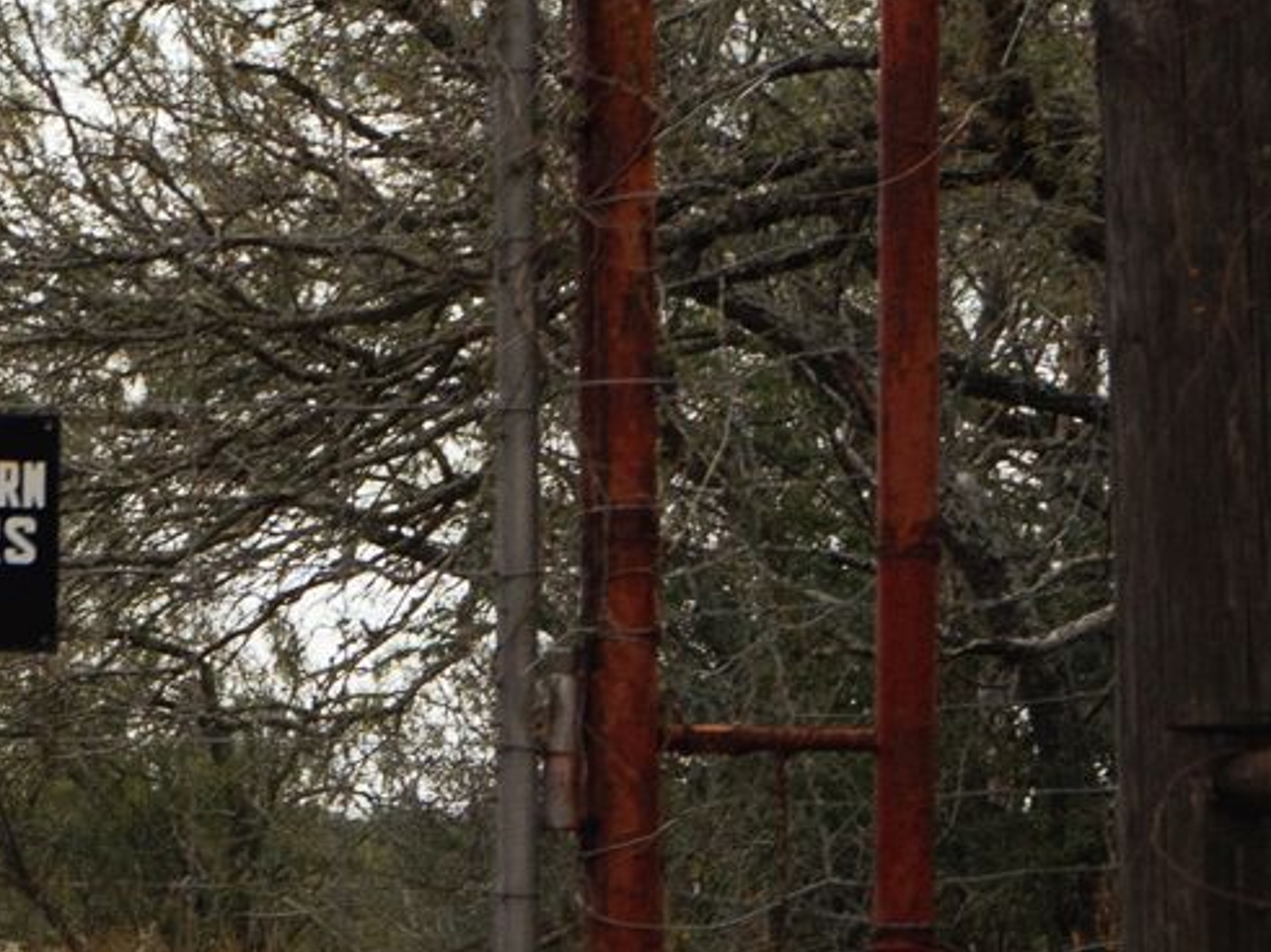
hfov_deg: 7.7
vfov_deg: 6.2
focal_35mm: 240
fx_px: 8810
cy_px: 811
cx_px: -1747
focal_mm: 49
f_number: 9
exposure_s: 1/800
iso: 640
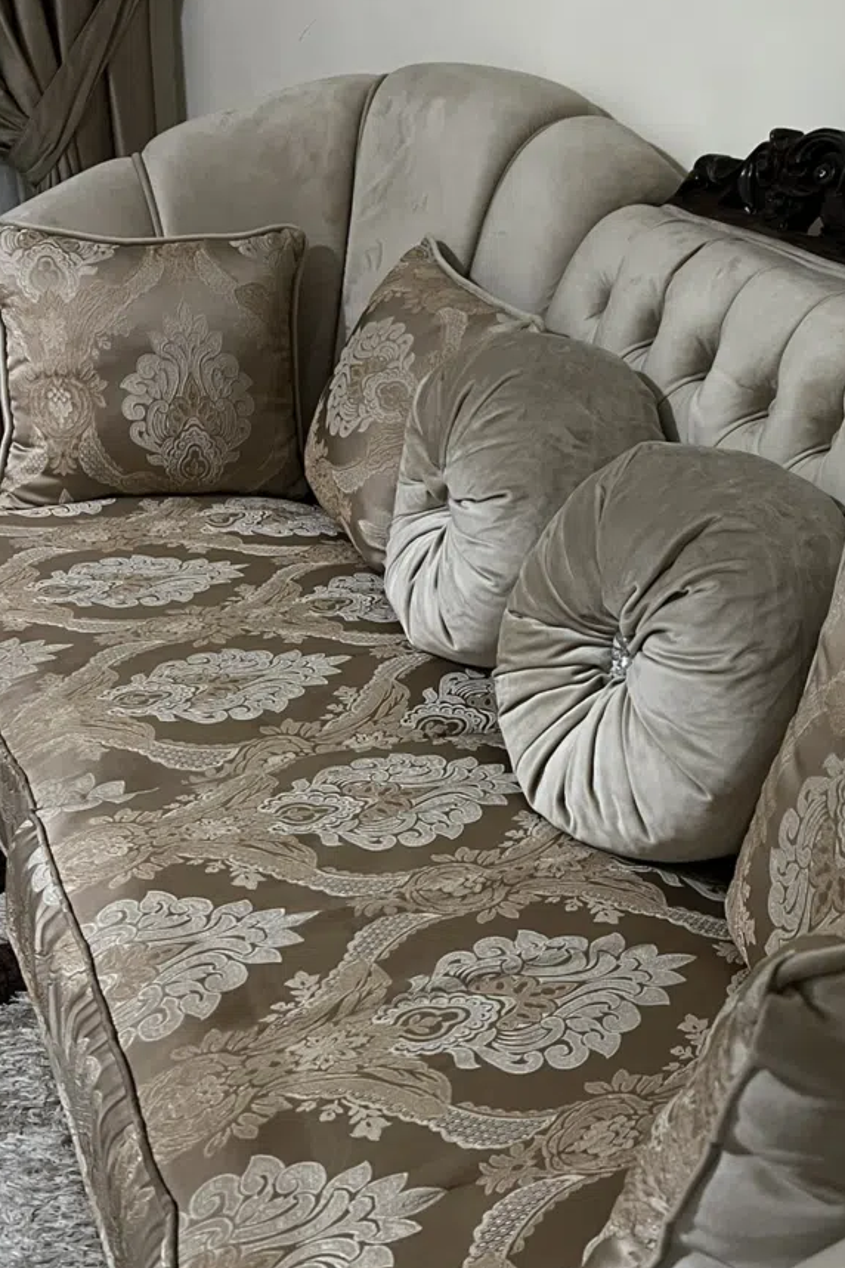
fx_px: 1514
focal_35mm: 43
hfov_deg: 30.0
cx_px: 742
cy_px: 579
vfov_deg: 45.4
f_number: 1.5
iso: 500
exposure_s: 1/33
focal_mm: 5.7
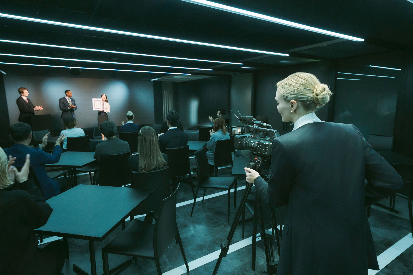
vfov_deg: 59.5
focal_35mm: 21
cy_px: 138
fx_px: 241
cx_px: 206
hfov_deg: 81.2
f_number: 4.5
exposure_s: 1/100
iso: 3200
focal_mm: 21
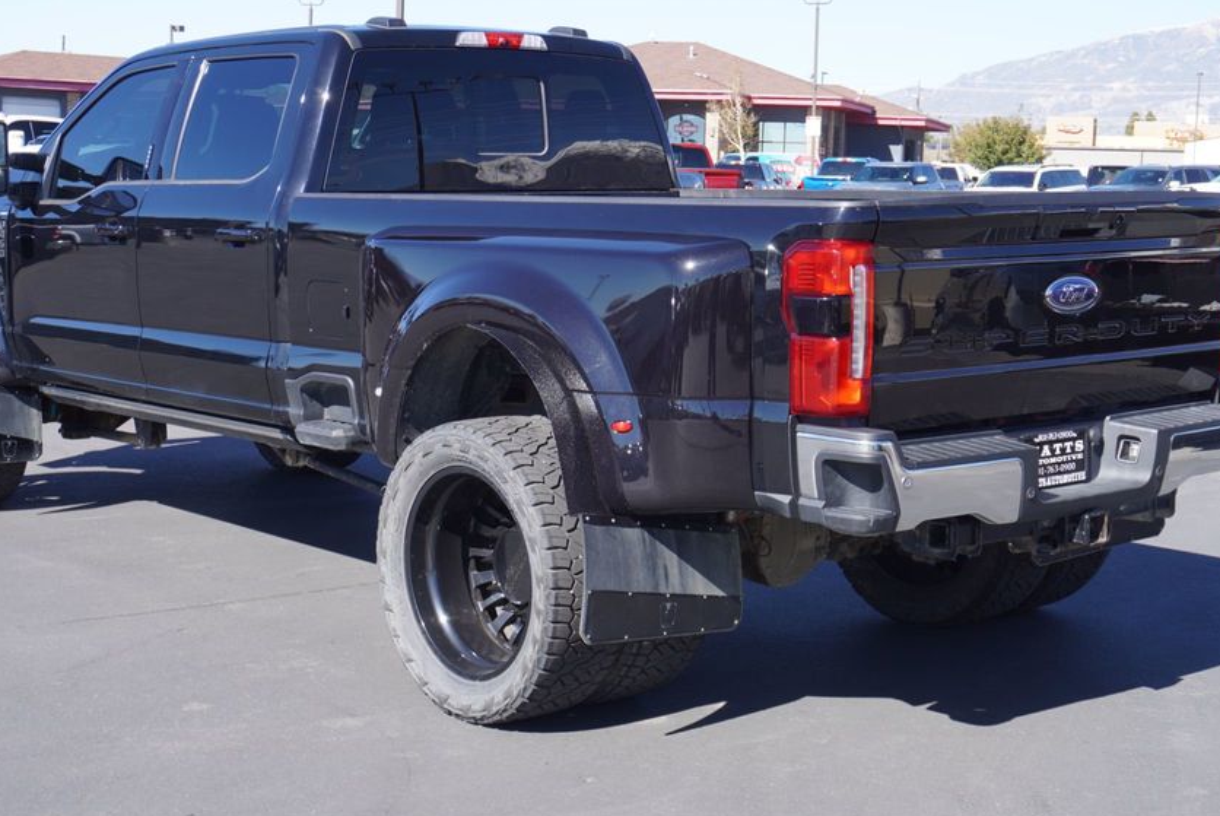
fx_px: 2056
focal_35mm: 61
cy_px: 400
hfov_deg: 33.0
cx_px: 576
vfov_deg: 22.4
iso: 100
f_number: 7.1
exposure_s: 1/125
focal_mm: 33
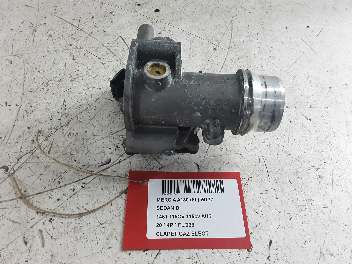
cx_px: 176
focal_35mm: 27
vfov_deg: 51.4
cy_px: 132
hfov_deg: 65.3
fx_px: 275
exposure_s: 1/50
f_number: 1.9
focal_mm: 2.91
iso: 125
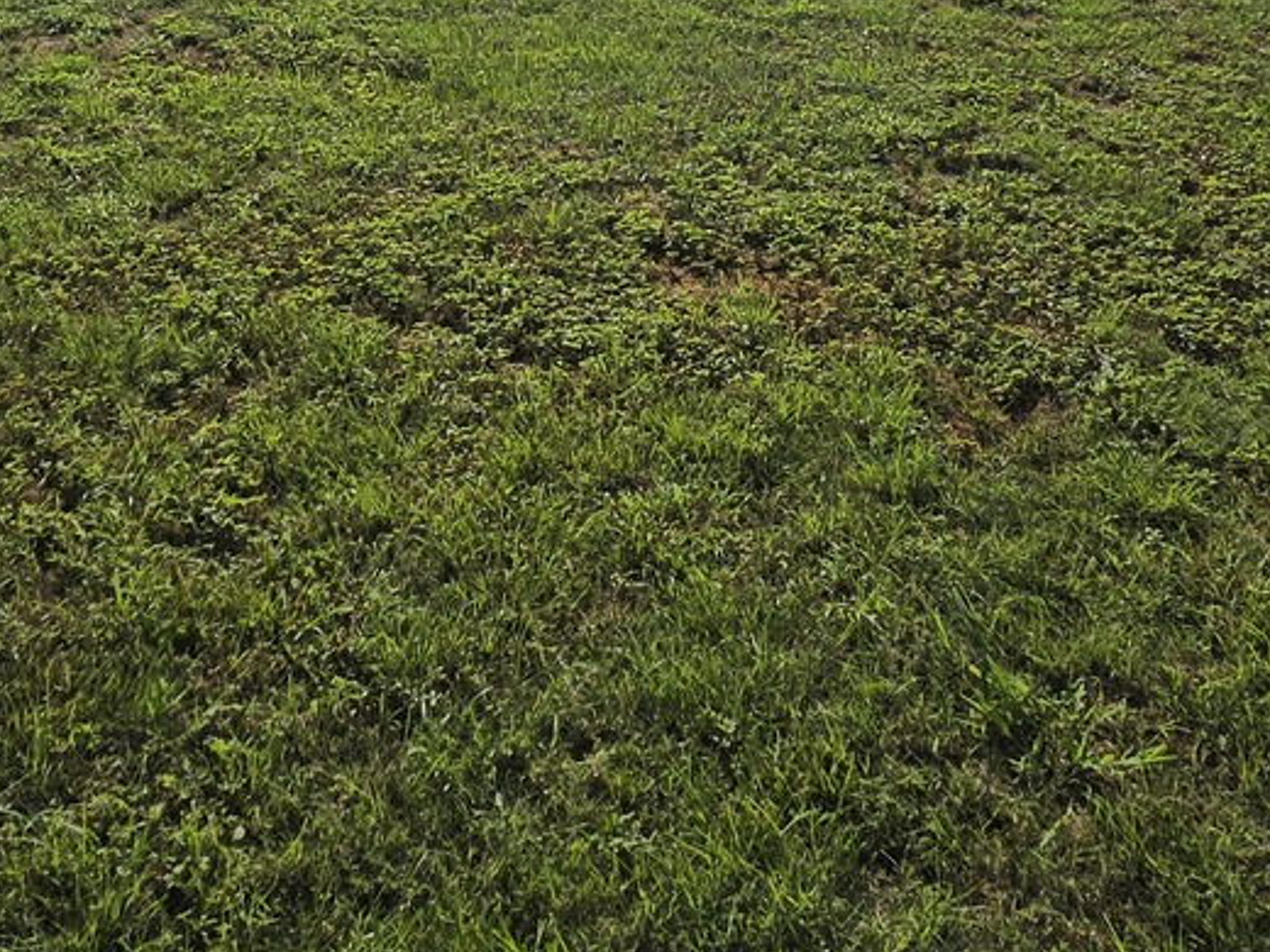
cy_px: -210
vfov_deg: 32.3
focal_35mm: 36
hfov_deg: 51.3
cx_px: 611
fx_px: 1321
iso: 50
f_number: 2.2
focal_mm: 2.2
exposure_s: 1/11271
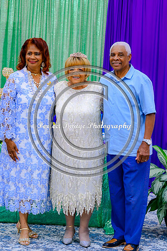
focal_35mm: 105
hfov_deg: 13.0
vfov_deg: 19.5
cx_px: 84
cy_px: 126
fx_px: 731
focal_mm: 70
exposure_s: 1/100
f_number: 2.8
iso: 320
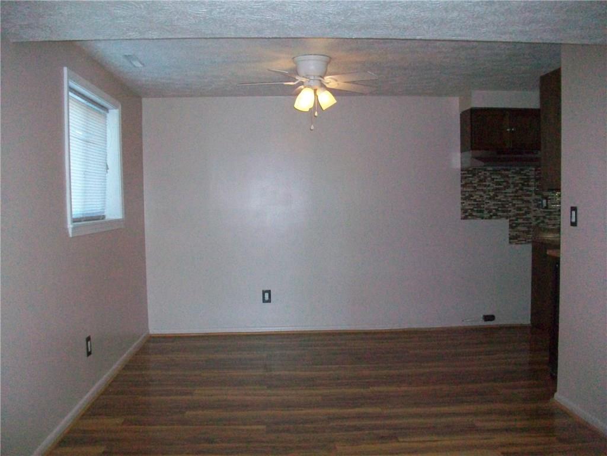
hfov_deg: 56.8
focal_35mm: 32
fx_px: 561
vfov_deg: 44.2
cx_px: 304
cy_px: 228
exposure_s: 1/125
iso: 400
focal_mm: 5.7
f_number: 2.8
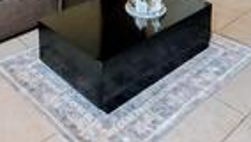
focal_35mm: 49
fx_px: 326
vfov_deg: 20.2
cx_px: 83
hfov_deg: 41.5
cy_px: -85
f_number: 2.2
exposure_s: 1/100
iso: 80
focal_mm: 1.96
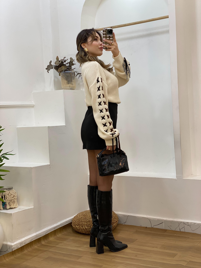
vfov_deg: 36.8
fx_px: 403
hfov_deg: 28.0
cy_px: 134
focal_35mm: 52
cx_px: 100
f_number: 2
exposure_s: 1/100
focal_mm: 6
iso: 80
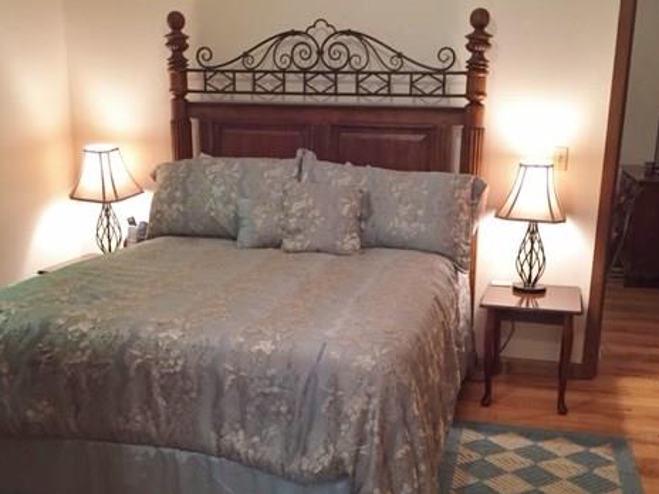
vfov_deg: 35.8
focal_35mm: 40
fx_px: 761
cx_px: 339
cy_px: 307
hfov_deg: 46.8
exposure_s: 1/30
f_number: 2.2
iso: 160
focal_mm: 4.15
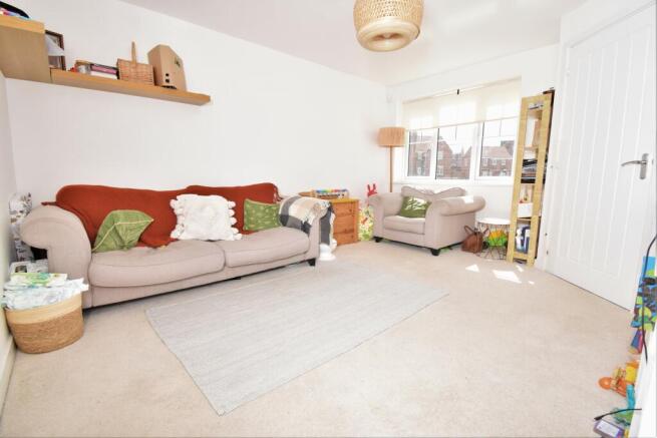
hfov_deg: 100.4
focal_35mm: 15
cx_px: 328
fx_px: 274
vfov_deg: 77.4
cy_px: 219
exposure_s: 1/200
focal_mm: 10
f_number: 8
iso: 400
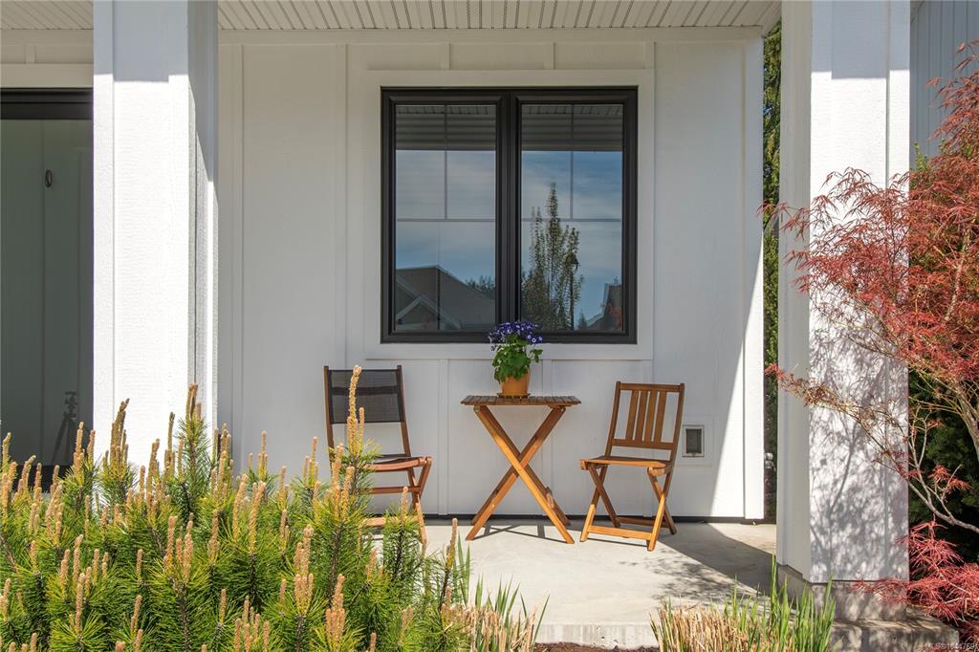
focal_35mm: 30
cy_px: 326
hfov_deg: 61.9
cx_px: 490
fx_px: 816
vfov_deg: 43.6
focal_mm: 20
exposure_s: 1/640
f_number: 8
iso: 160
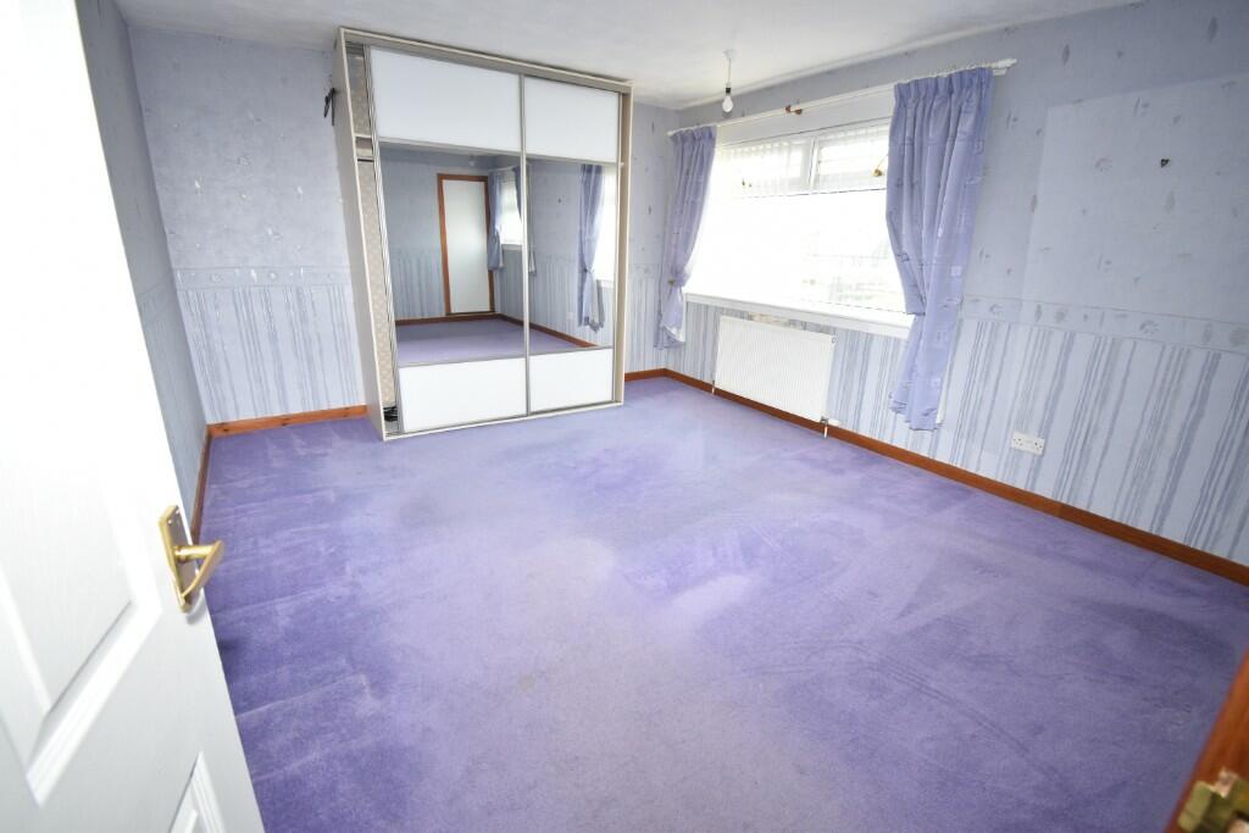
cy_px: 416
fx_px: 520
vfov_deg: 77.3
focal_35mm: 15
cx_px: 624
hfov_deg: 100.4
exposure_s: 1/160
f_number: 4.5
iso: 800
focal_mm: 10
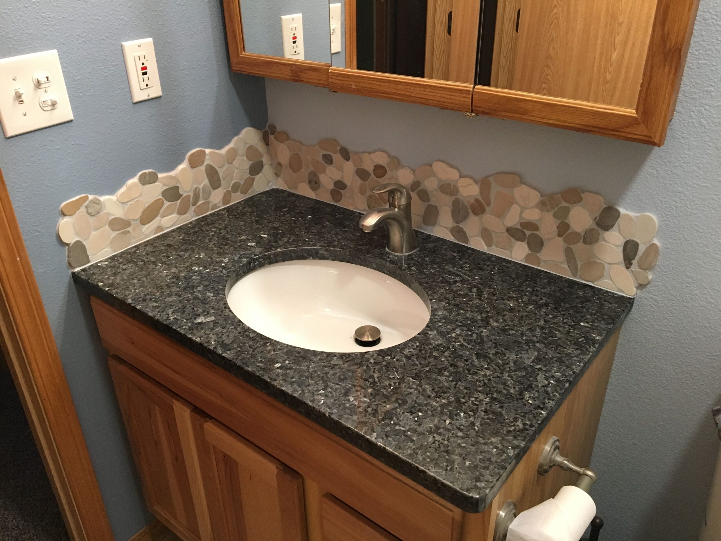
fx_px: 604
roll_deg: +1.2
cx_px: 360
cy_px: 270
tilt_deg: -29.9
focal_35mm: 29
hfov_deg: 61.7
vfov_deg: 48.2
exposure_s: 1/30
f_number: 2.2
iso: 125
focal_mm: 4.15
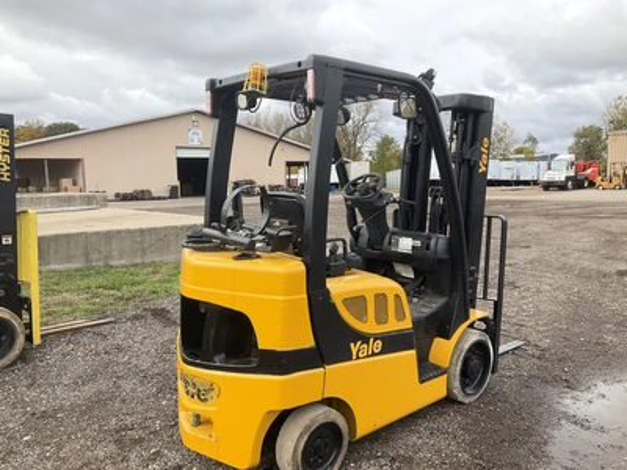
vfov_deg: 48.2
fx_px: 525
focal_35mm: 29
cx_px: 314
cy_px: 235
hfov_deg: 61.7
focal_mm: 3
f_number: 1.8
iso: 25
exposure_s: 1/739
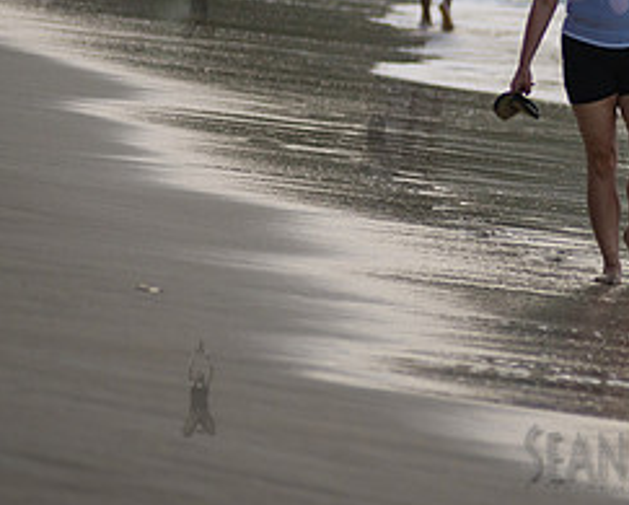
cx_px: 617
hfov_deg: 4.1
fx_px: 8853
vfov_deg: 3.3
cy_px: 34
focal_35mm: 475
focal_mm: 185
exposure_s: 1/2000
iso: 800
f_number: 2.8
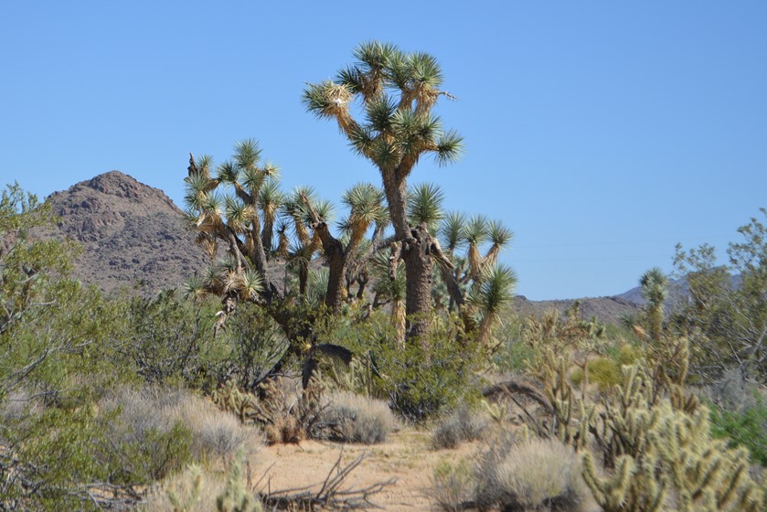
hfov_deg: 19.1
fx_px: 2273
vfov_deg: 12.8
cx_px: 293
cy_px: 185
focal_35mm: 107
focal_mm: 55
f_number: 7.1
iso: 400
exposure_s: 1/1600
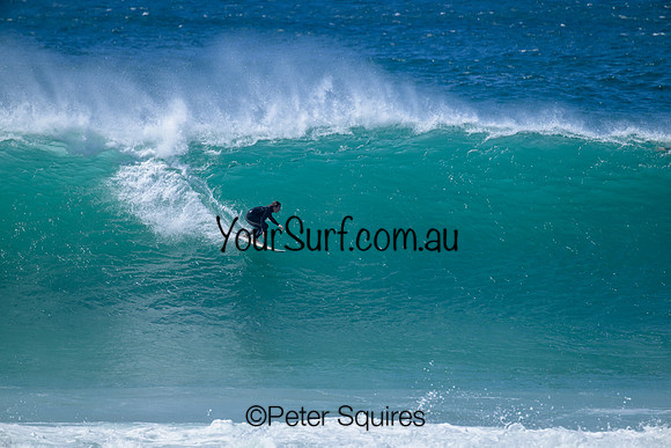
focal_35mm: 560
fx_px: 10440
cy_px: 224
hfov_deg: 3.7
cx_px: 336
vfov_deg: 2.5
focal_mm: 560
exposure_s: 1/2000
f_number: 8
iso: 560
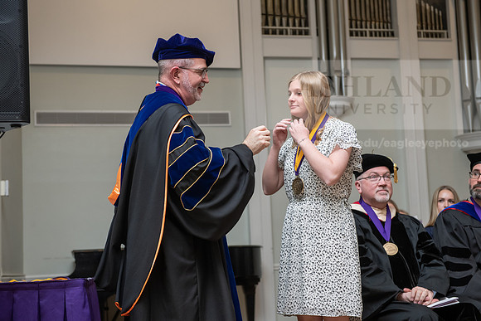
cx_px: 240
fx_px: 882
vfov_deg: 20.6
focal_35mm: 66
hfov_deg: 30.5
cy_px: 160
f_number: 4.5
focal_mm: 66
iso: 1250
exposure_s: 1/250
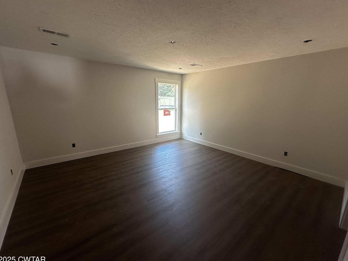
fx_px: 151
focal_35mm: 15
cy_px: 133
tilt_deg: -11.9
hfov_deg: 98.2
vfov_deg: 81.7
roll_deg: -1.0
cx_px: 178
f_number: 2.2
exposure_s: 1/99
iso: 100
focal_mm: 2.22
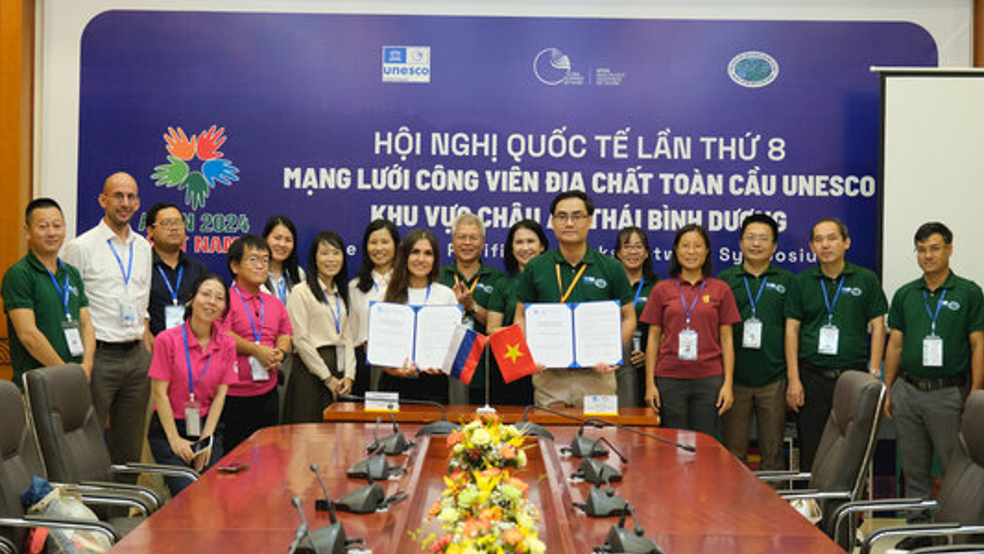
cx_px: 487
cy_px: 255
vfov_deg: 23.1
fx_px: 1357
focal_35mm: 52
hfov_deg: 39.9
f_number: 4
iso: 1600
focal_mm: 32.5
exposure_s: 1/100
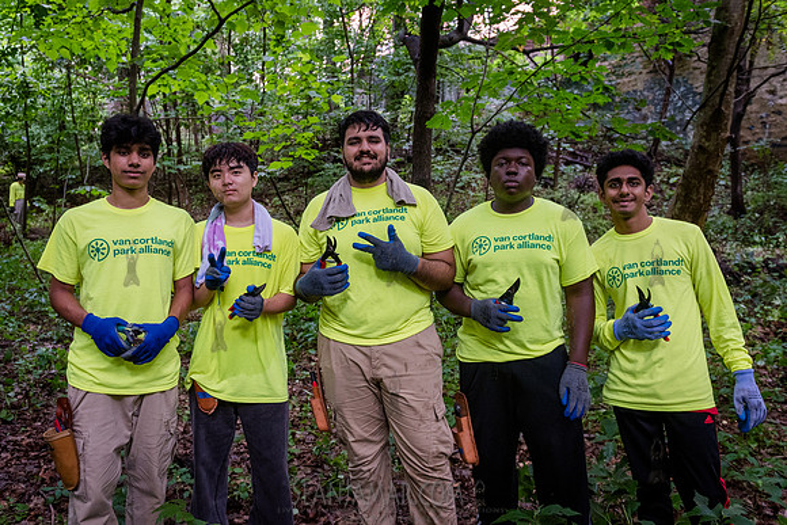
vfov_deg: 44.9
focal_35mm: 29
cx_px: 370
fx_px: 635
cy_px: 240
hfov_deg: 63.5
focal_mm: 24
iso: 2000
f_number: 4
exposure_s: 1/250
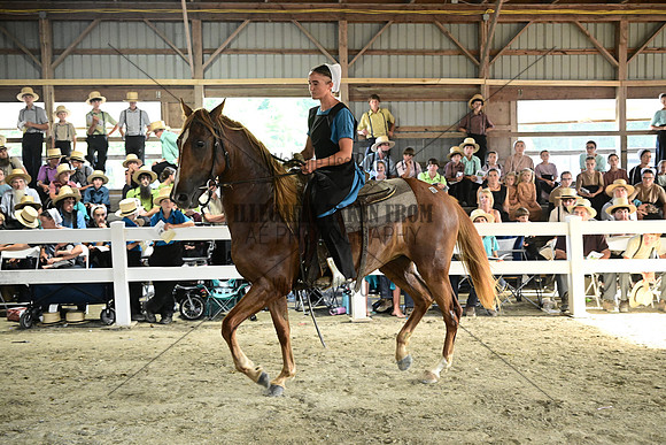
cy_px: 222
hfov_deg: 51.9
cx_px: 333
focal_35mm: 37
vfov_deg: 36.0
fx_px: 685
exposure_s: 1/292
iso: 6400
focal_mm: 37
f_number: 4
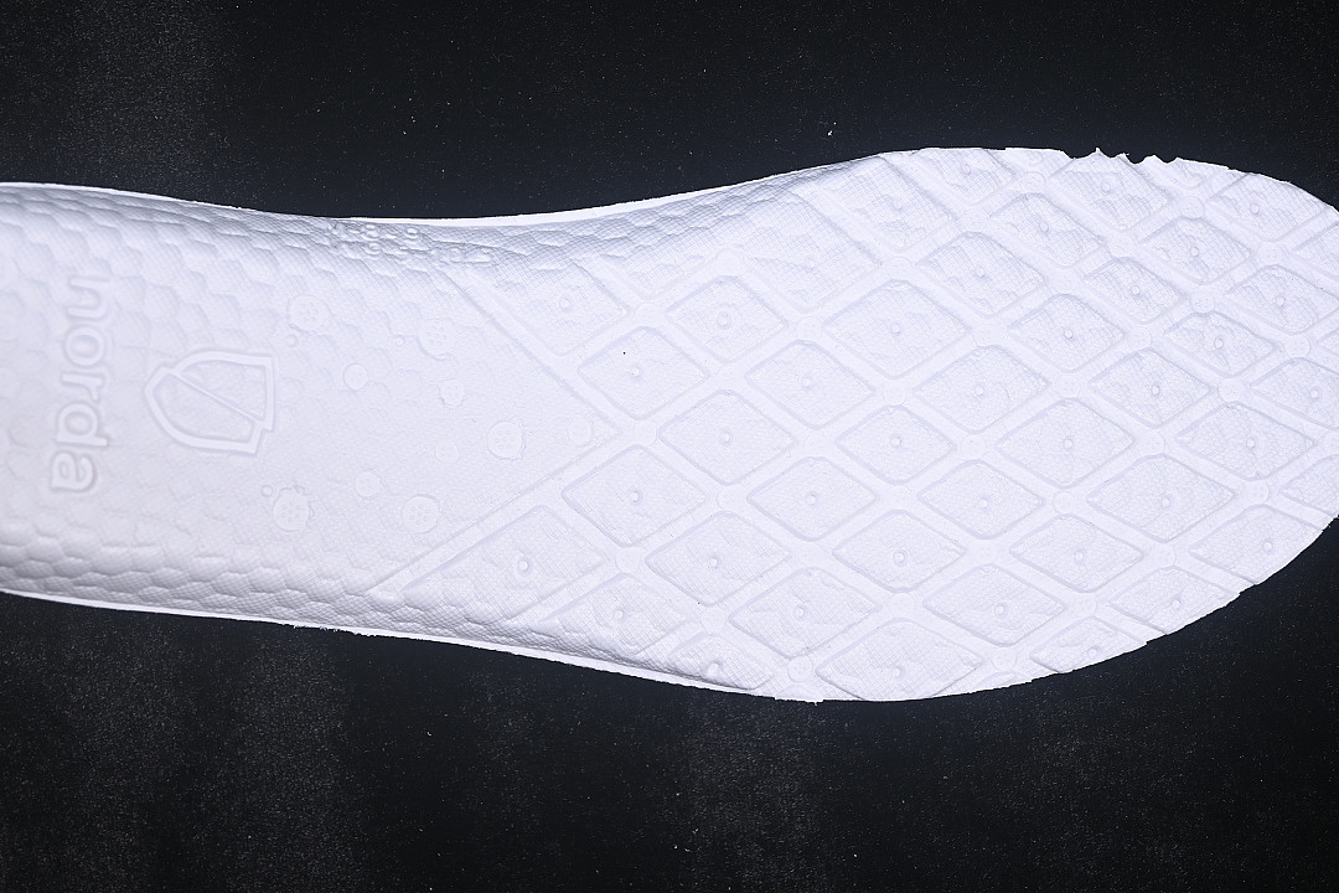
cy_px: 446
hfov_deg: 27.0
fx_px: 2789
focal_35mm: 75
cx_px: 670
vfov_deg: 18.2
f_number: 7.1
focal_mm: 50
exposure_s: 1/60
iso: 160
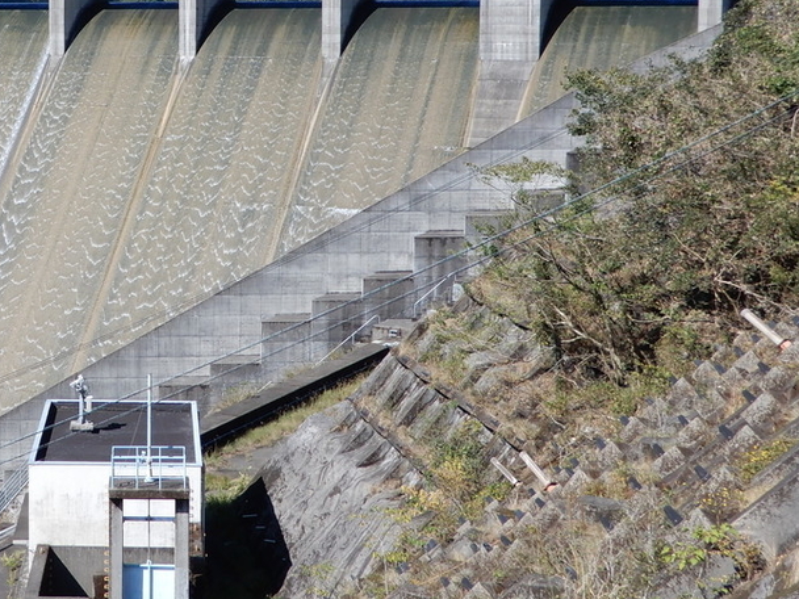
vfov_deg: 19.5
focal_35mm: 75
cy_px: 163
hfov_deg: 25.1
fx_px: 1731
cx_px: 64
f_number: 4.5
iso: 80
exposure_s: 1/500
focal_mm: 6.8
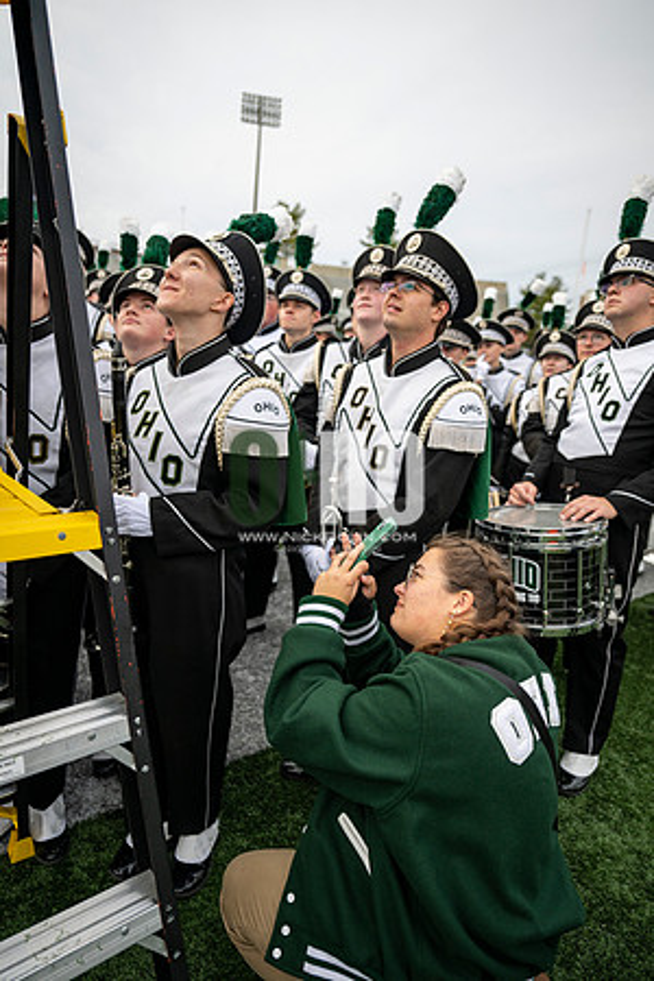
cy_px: 490
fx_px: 654
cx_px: 327
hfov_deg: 53.1
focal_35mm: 24
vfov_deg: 73.7
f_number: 2.8
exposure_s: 1/500
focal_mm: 24
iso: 200
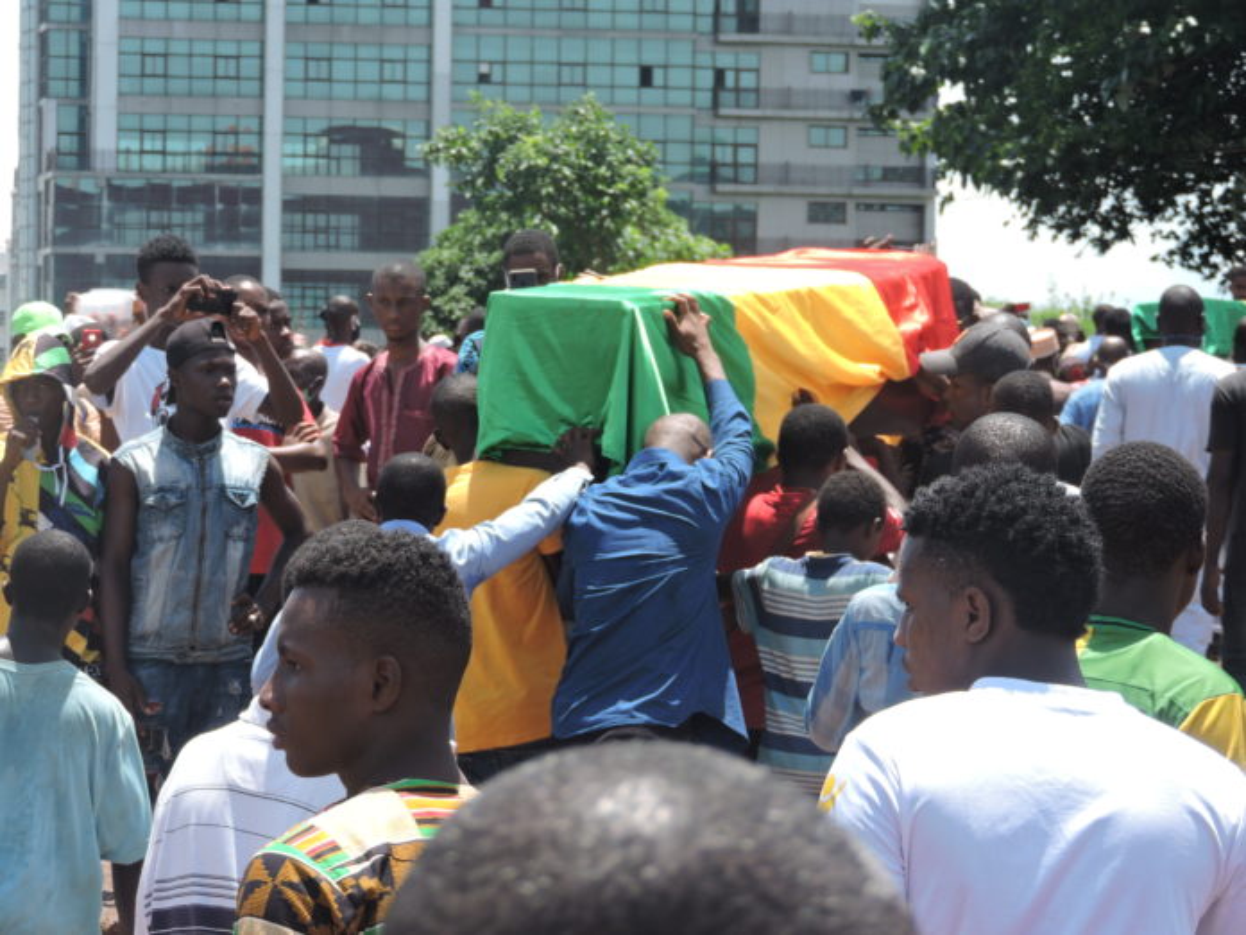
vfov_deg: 8.7
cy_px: 468
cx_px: 623
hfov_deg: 11.6
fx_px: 6119
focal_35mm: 170
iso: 100
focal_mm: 30.3
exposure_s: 1/320
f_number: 4.5
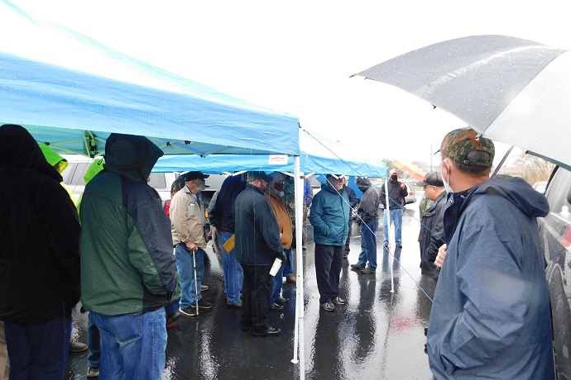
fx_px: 381
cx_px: 286
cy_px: 200
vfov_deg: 53.1
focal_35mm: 24
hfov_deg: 73.7
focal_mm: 4
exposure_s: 1/30
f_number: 3
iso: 200
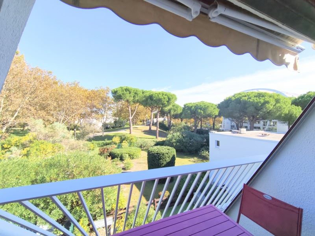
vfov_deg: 81.7
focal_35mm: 15
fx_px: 136
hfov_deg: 98.2
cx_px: 158
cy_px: 118
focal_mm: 1.91
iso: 50
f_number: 2.2
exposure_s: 1/1058
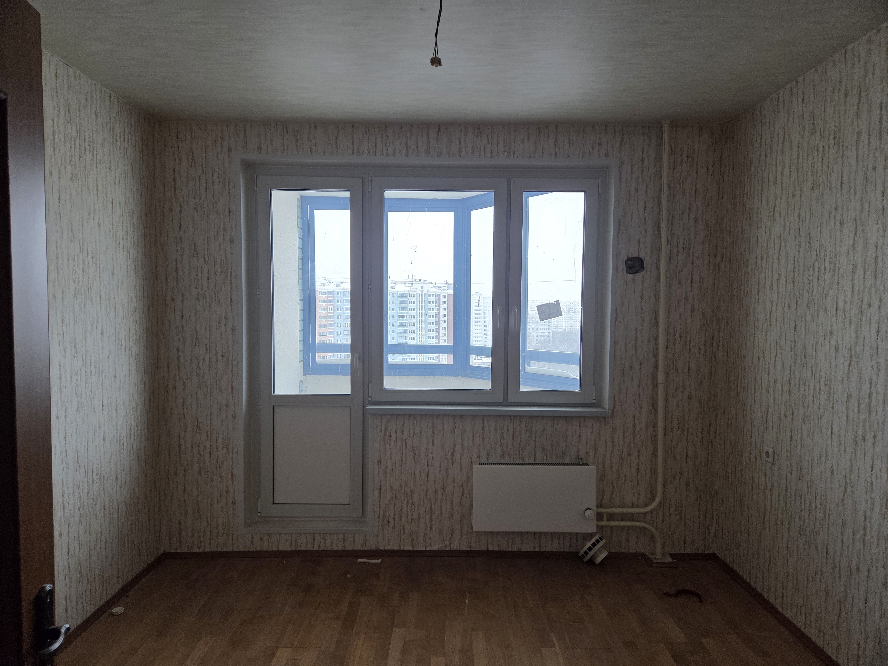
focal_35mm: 23
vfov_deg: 58.9
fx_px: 590
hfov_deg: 73.9
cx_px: 444
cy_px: 333
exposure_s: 1/100
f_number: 1.8
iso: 250
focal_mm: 5.4
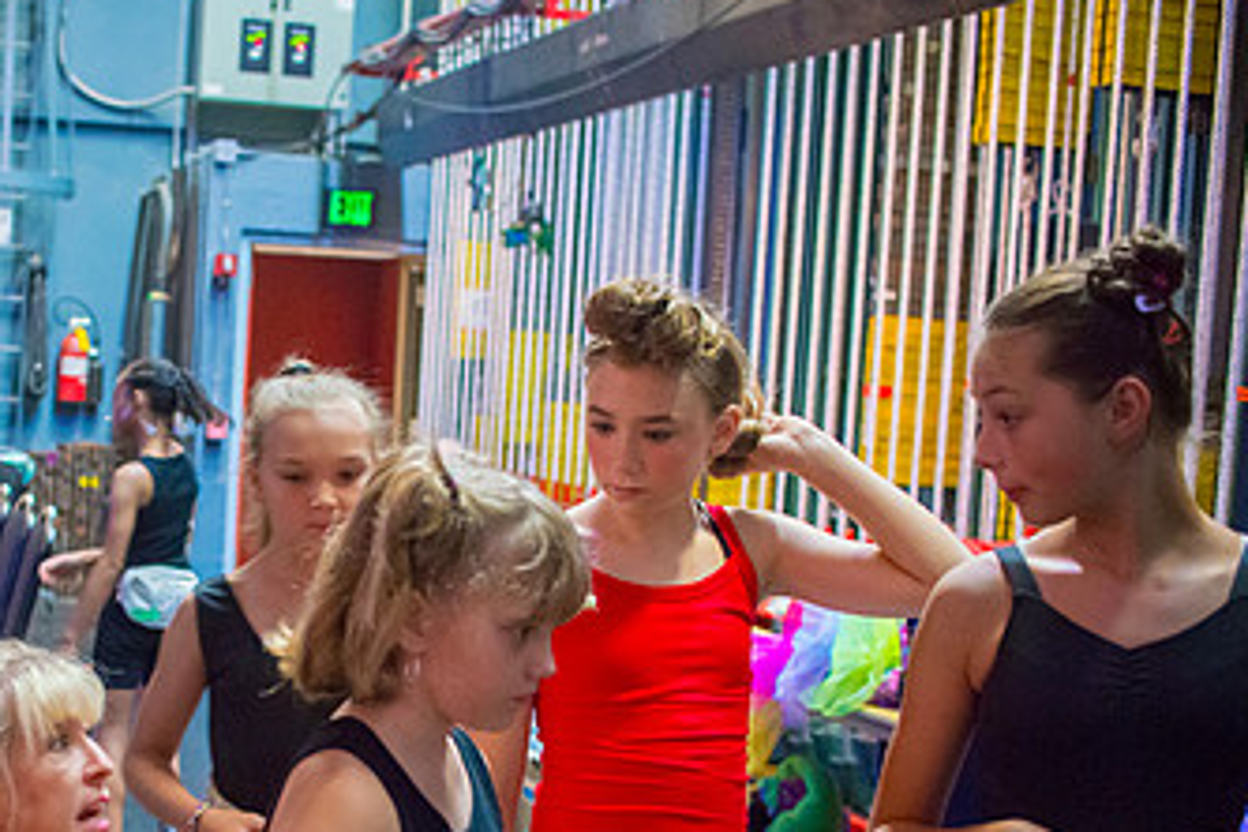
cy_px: 639
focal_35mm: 61
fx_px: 2115
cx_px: 240
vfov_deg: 22.0
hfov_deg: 32.0
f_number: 2.8
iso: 6400
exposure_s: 1/30
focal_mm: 35
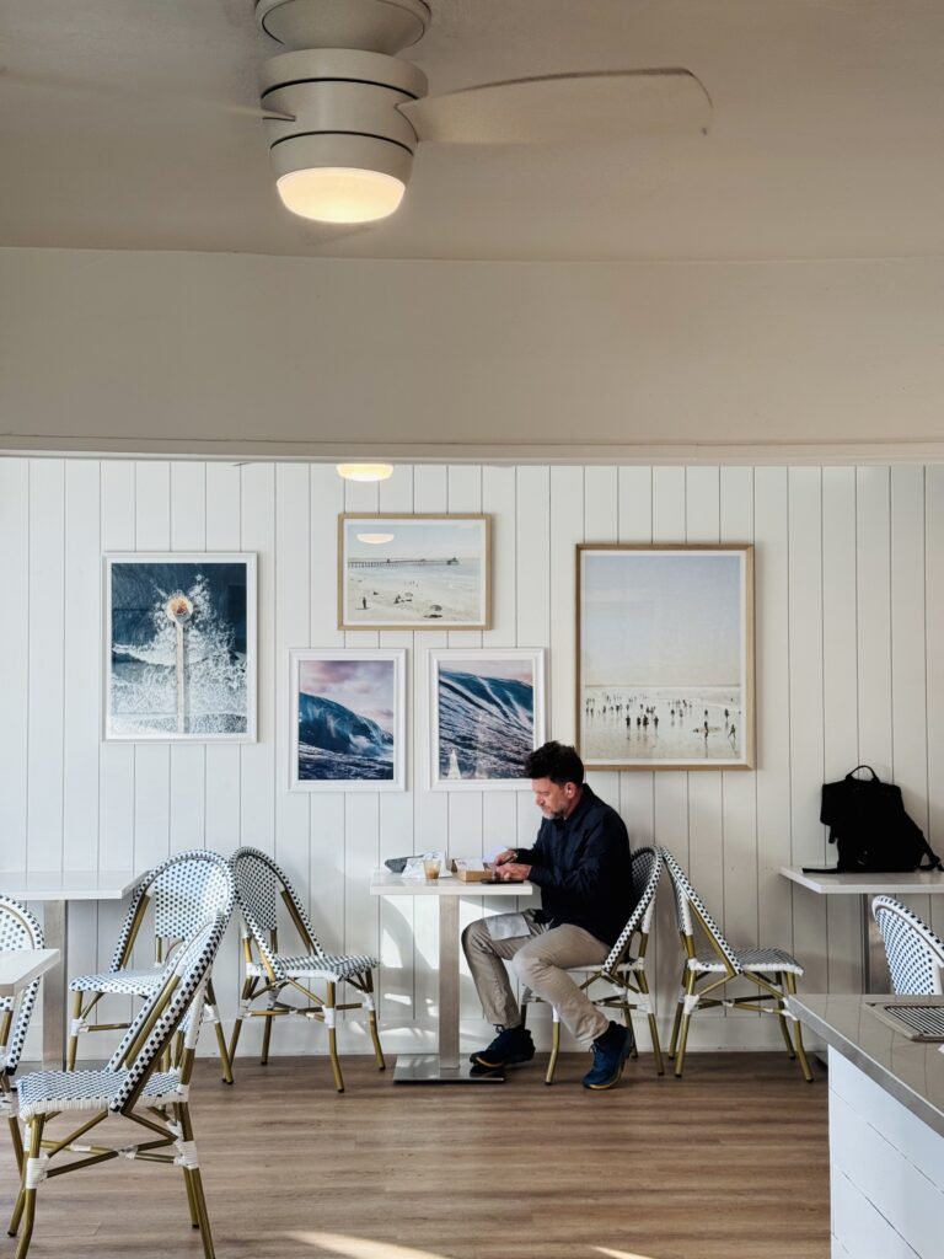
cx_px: 472
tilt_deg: +1.8
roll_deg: -0.4
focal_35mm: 48
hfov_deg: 30.3
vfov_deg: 39.7
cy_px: 630
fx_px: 1745
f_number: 1.78
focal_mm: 6.76
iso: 64
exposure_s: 1/257
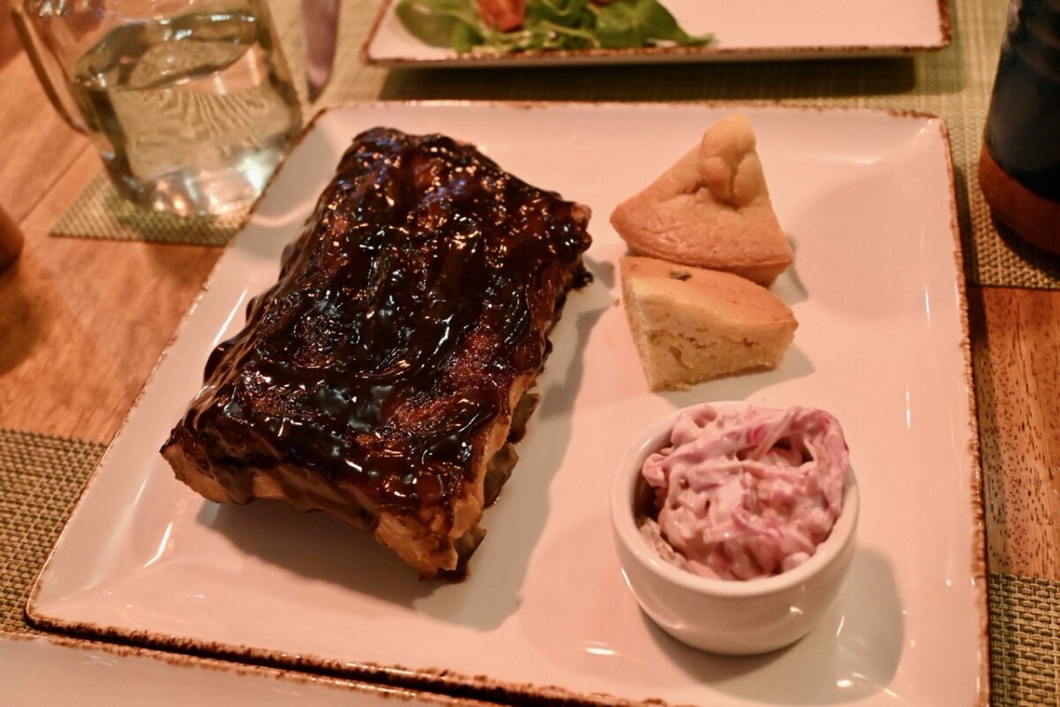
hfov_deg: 53.1
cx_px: 530
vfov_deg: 36.9
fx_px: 1060
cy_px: 354
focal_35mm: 36
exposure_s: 1/60
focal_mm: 24
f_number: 4.2
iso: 3600
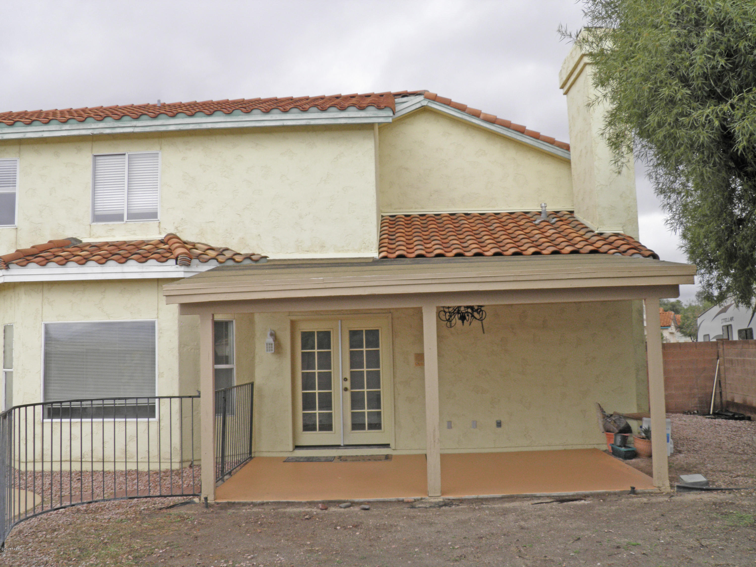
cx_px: 378
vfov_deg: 46.8
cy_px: 284
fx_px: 655
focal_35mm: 30
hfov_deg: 60.0
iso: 50
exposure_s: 1/60
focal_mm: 5.5
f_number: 5.3
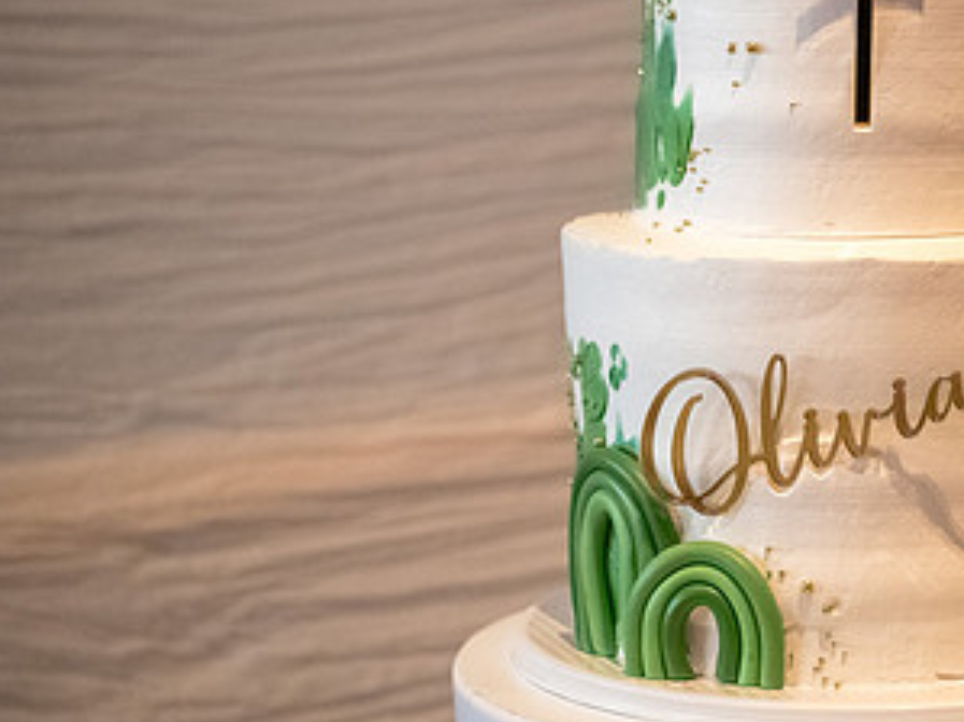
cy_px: 269
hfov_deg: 17.3
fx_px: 3118
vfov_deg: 13.2
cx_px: 893
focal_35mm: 112
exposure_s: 1/500
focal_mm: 60
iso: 3200
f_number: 3.5
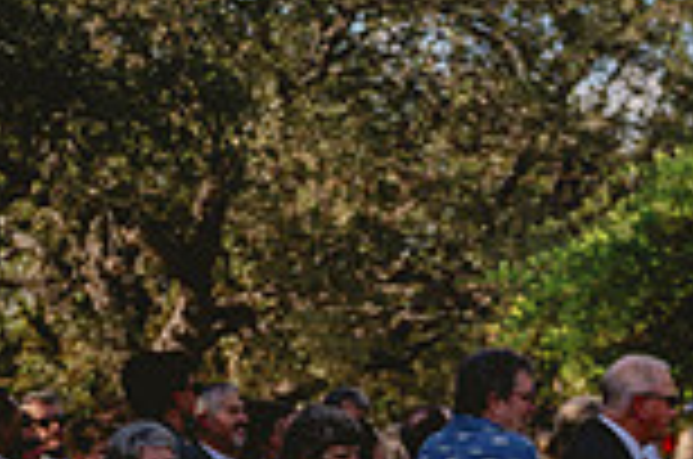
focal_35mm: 132
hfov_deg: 14.0
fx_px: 2536
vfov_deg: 10.0
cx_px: 1220
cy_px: 666
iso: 100
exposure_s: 1/2500
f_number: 2.8
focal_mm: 35
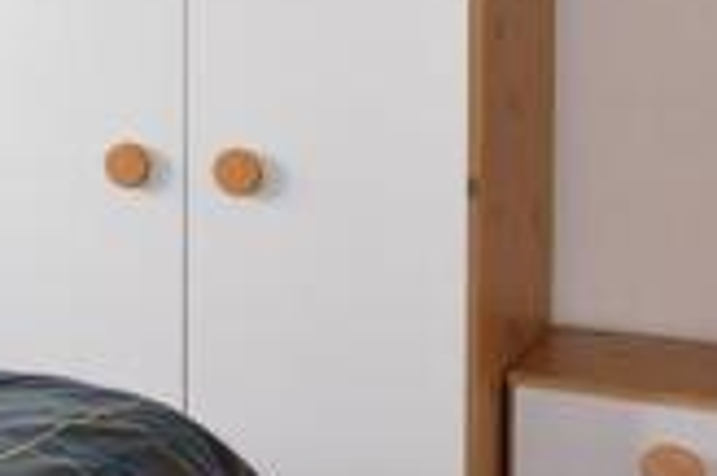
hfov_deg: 22.1
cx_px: -490
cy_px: 15
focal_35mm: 66
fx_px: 1313
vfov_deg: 20.0
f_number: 5.6
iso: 400
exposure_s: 1/50
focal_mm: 11
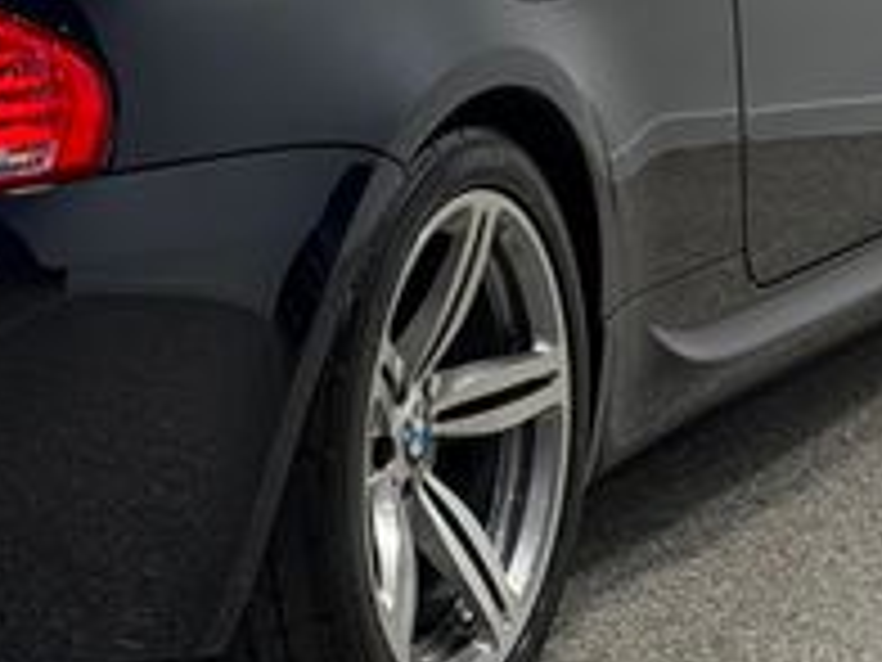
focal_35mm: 157
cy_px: -5
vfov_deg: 9.4
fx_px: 4000
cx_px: -72
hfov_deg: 12.4
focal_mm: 6.76
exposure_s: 1/177
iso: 50
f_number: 1.78
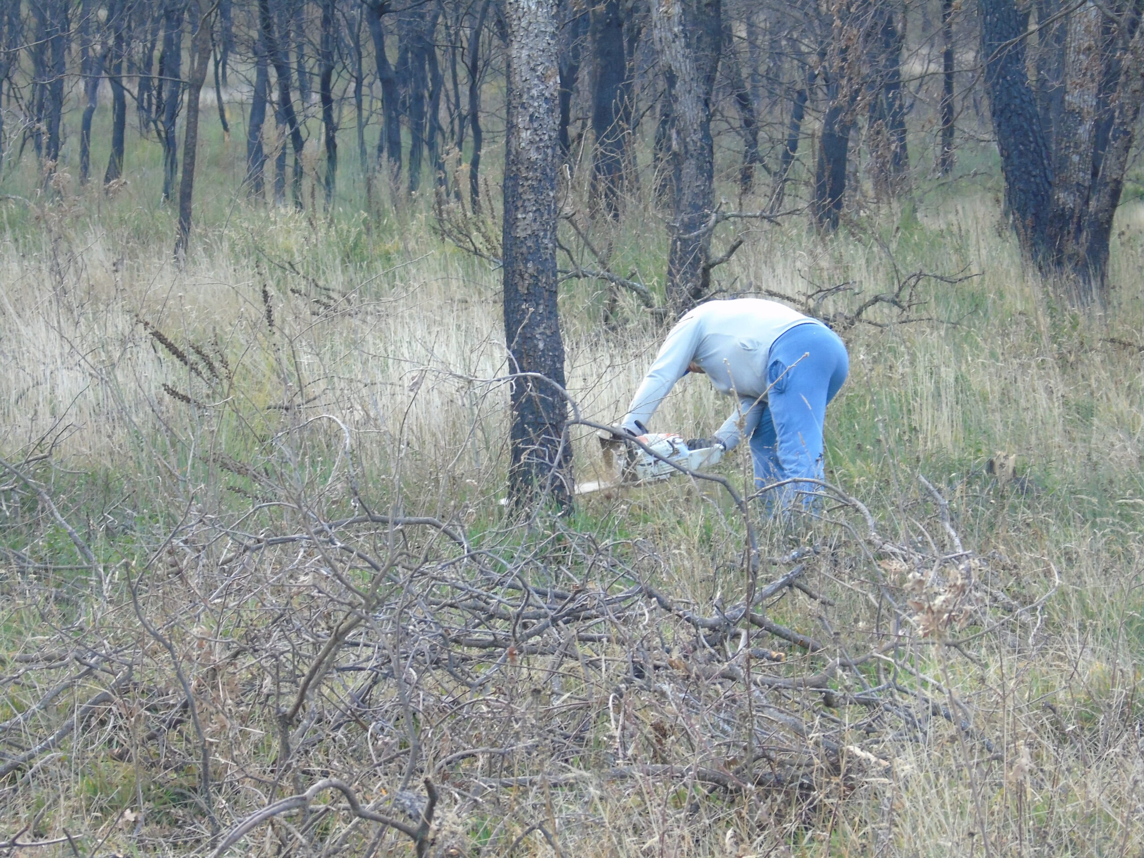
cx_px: 572
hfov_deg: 10.6
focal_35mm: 186
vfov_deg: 8.0
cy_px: 429
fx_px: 6147
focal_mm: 33
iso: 320
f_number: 5
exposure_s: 1/125
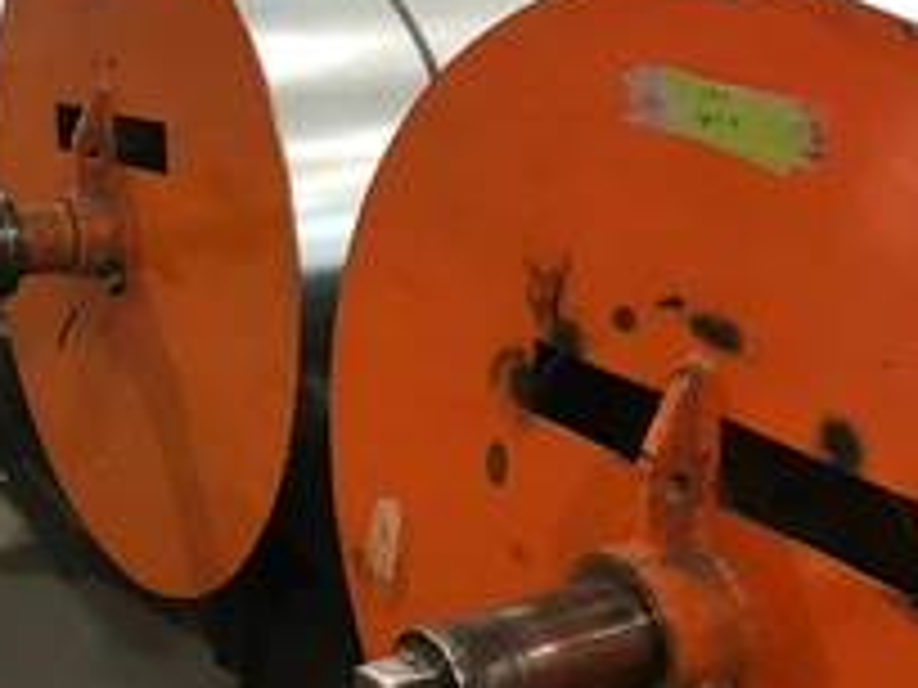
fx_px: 1459
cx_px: 126
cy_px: 112
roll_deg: +0.8
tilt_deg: -12.9
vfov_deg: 26.0
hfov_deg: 33.4
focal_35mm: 55
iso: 50
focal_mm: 3.99
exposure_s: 1/15
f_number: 1.8
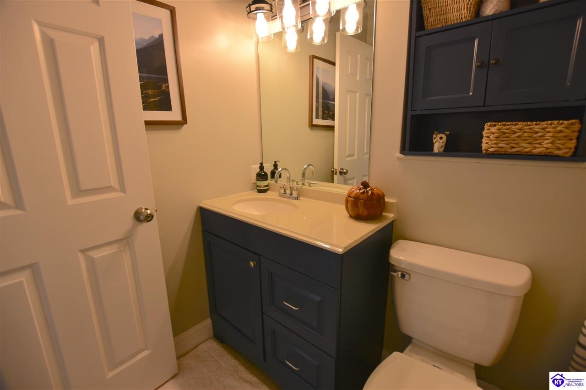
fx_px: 244
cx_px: 293
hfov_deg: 100.4
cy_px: 195
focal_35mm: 15
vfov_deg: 77.3
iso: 100
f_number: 3.5
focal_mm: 10
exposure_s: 1/50
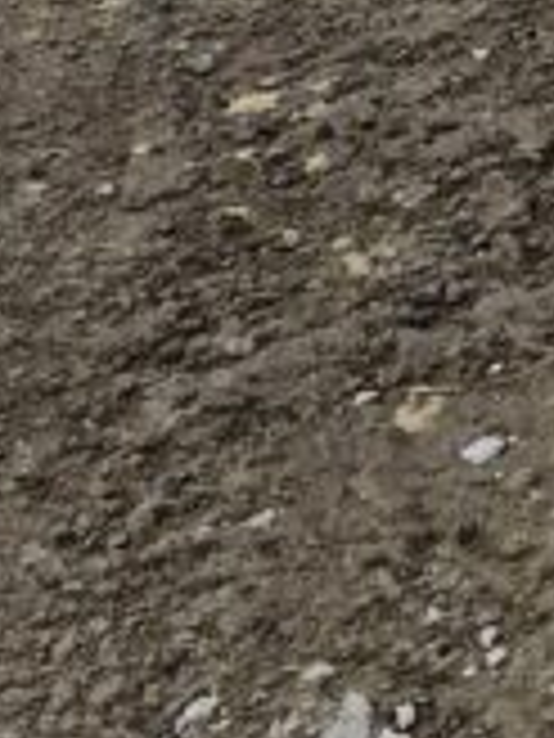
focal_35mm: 144
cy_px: -608
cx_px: 1081
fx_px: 3073
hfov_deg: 9.6
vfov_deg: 12.5
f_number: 1.8
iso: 50
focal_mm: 5.54
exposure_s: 1/1796
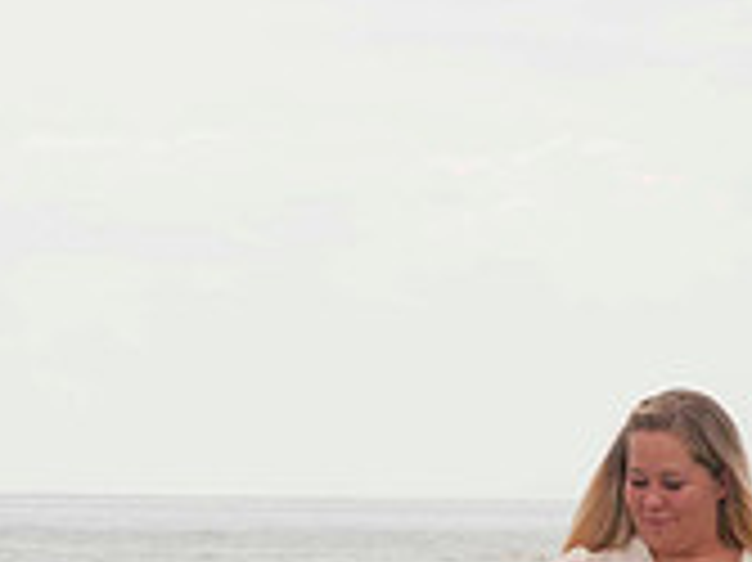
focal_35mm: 310
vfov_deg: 4.8
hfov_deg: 6.4
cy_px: 825
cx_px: 365
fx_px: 6730
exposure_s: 1/250
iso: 100
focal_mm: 62
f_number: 11
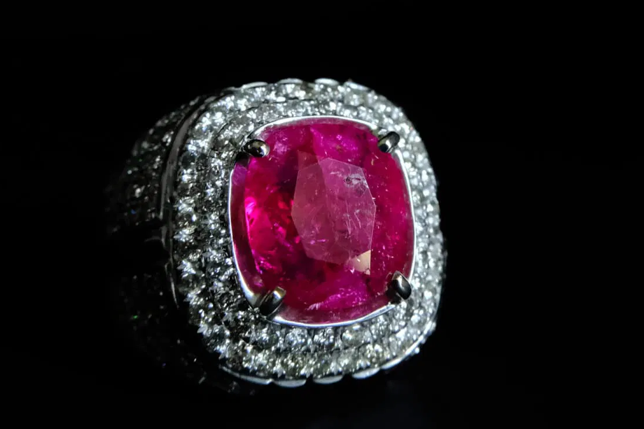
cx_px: 296
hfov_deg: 71.4
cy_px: 226
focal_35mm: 25
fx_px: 447
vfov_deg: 51.2
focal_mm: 15
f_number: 6.4
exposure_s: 1/15
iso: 1600
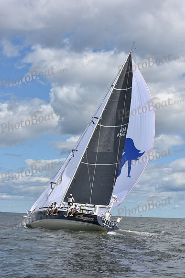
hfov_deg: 19.5
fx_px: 539
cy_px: 139
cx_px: 92
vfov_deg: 28.8
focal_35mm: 70
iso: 250
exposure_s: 1/1000
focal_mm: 70
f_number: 9
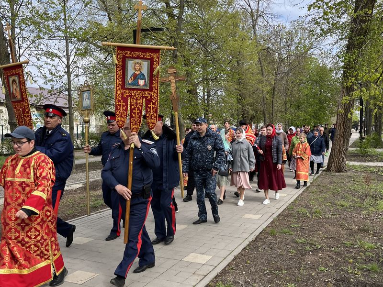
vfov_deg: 53.1
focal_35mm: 26
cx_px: 192
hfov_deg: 67.3
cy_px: 144
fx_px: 288
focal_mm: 5.1
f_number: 1.6
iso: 50
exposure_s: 1/1458
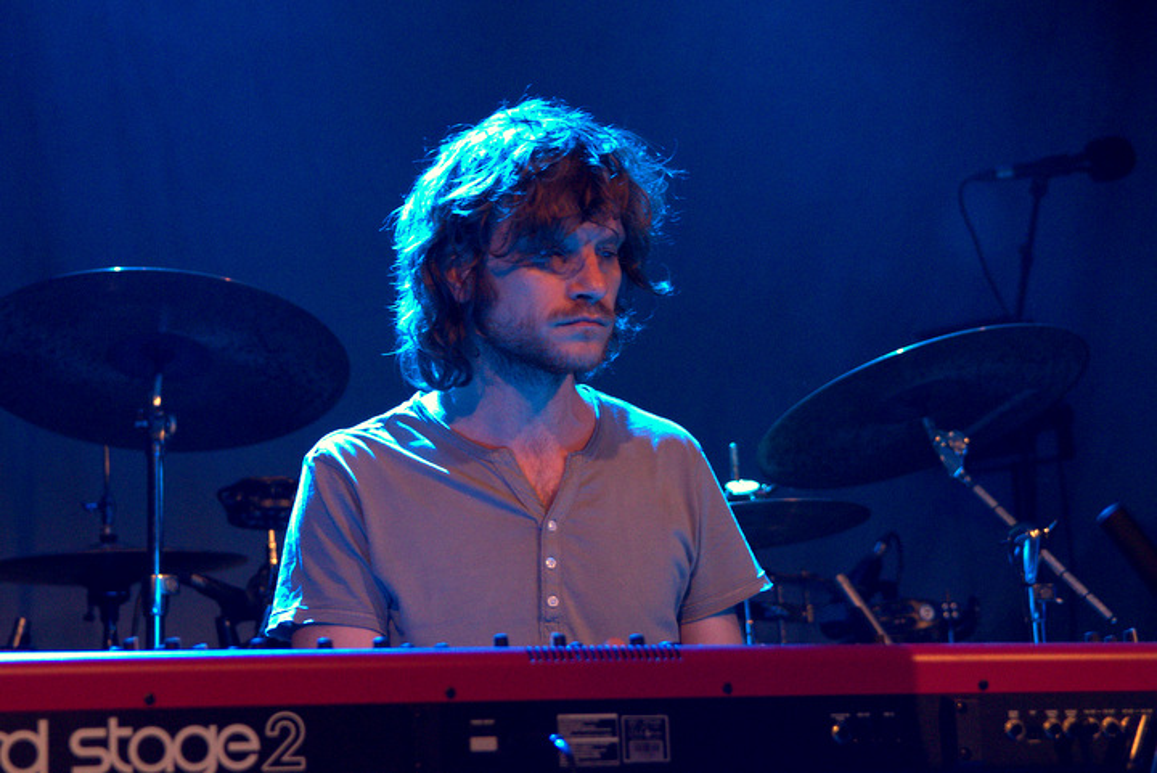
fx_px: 2412
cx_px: 578
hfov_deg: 27.0
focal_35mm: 75
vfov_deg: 18.2
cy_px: 386
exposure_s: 1/80
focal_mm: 50
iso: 3200
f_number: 2.8
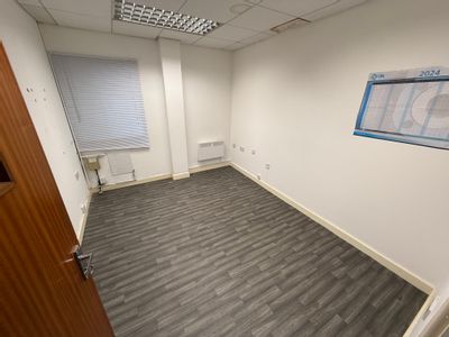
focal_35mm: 14
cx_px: 224
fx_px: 182
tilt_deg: -21.5
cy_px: 168
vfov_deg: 85.7
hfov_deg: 102.1
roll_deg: -0.4
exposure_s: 1/100
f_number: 2.2
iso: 125
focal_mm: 2.22
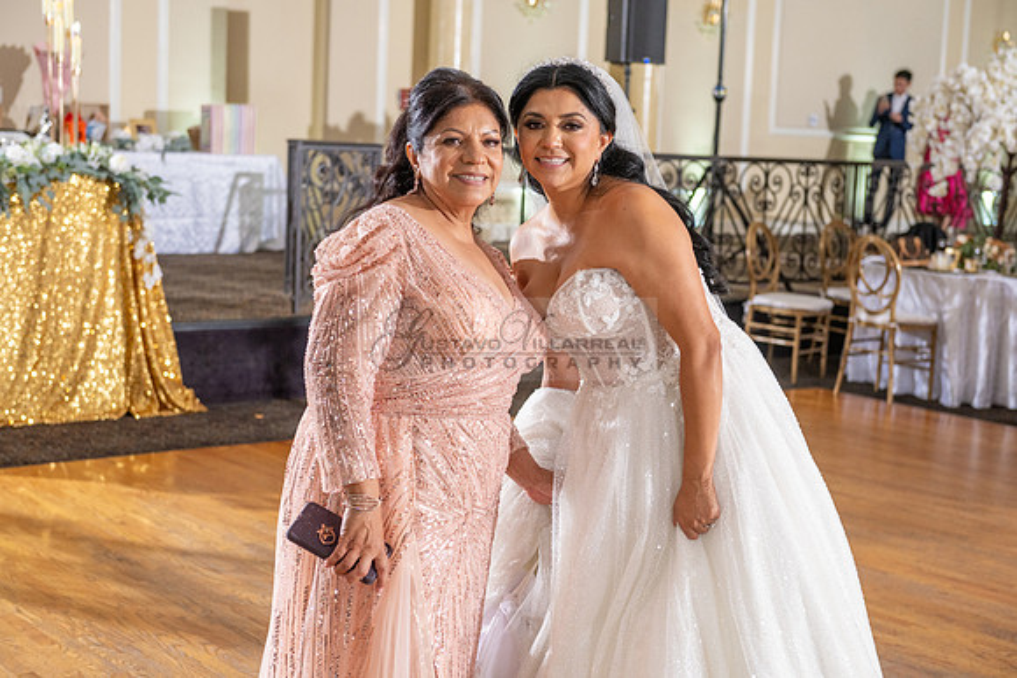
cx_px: 508
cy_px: 339
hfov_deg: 34.5
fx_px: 1639
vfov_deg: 23.4
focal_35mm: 58
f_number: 4
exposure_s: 1/160
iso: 800
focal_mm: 58
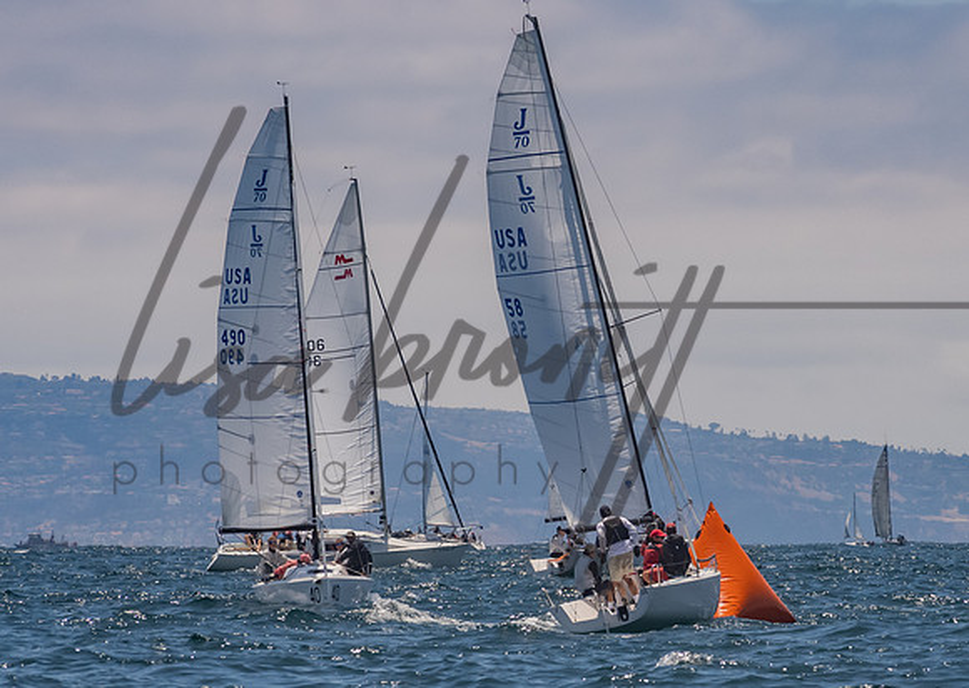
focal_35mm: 412
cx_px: 590
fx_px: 11318
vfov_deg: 3.5
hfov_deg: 4.9
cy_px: 440
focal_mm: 200
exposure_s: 1/1250
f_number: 14
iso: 640
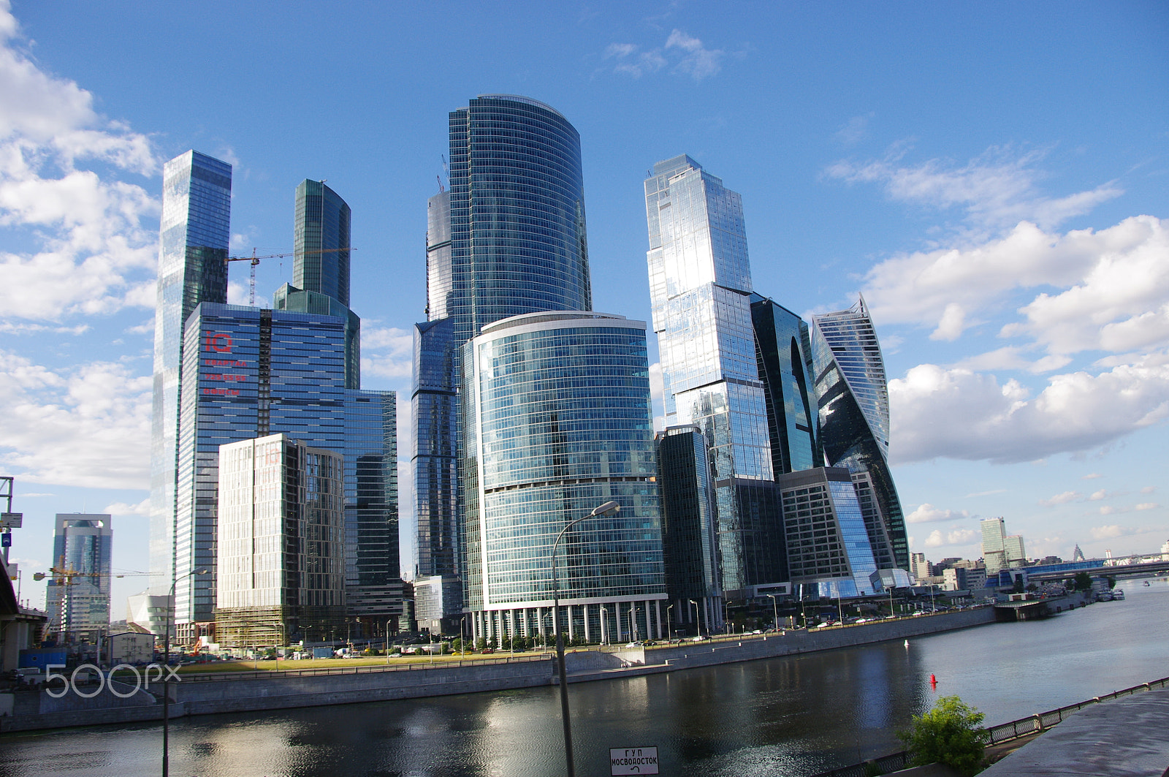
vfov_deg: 47.8
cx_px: 584
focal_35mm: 27
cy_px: 388
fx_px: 876
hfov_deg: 67.4
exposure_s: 1/400
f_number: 6.3
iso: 200
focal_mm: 18
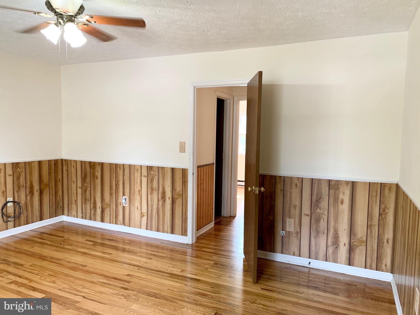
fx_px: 315
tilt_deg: -4.6
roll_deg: -1.1
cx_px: 210
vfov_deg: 53.1
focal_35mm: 26
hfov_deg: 67.3
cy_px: 158
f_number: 1.8
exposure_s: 1/60
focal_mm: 4.25
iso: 160
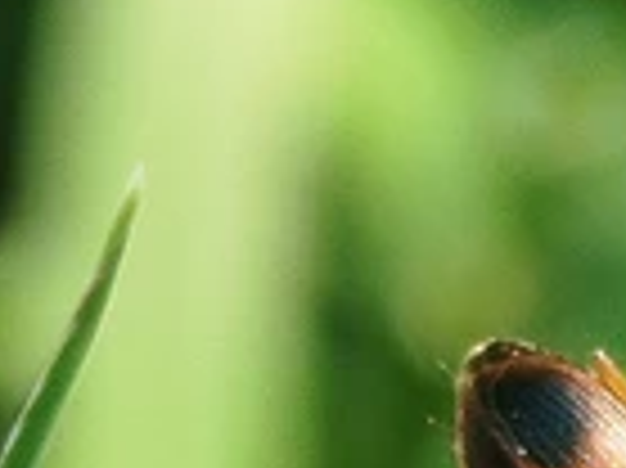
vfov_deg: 10.5
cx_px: 658
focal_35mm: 134
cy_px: 765
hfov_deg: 14.4
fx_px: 2421
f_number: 1.7
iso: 50
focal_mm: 5.31
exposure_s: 1/274
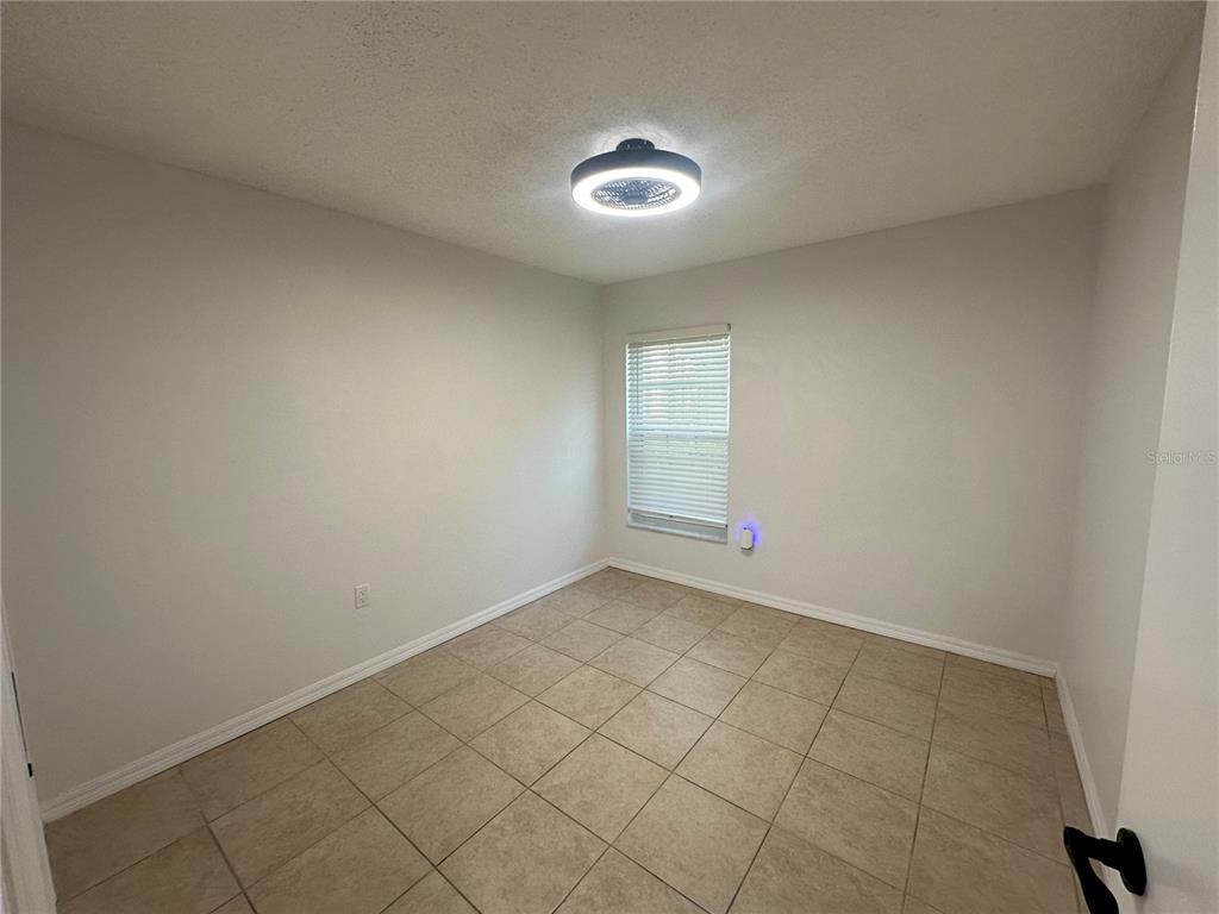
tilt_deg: -6.1
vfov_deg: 85.7
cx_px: 610
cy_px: 457
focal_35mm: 14
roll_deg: +0.7
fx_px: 493
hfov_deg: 102.1
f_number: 2.2
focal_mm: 2.22
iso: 160
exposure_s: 1/120
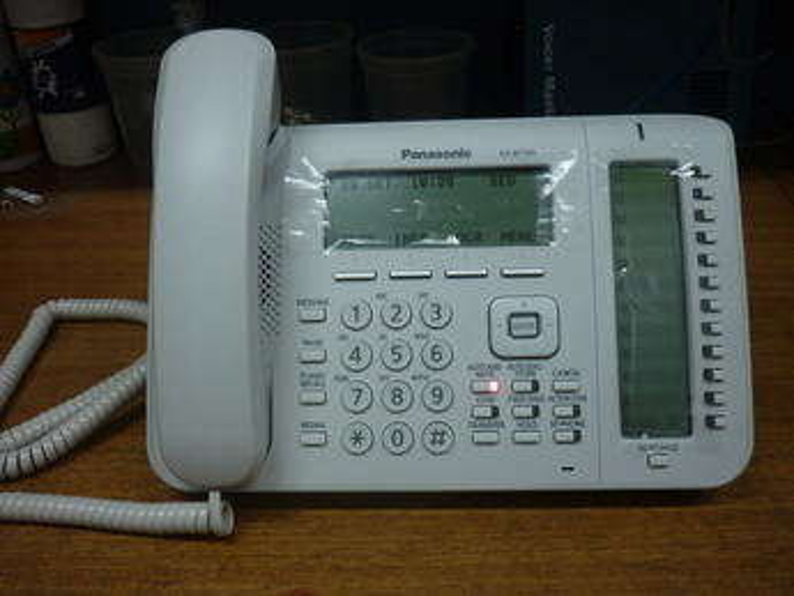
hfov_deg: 55.3
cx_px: 397
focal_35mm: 33
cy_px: 298
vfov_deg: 43.0
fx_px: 757
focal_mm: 5.5
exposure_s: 1/30
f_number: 2.8
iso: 80
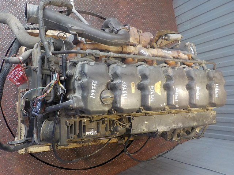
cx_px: 117
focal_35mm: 30
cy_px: 88
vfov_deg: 46.8
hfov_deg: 60.0
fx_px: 203
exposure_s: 1/30
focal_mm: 4.1
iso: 125
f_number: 3.3
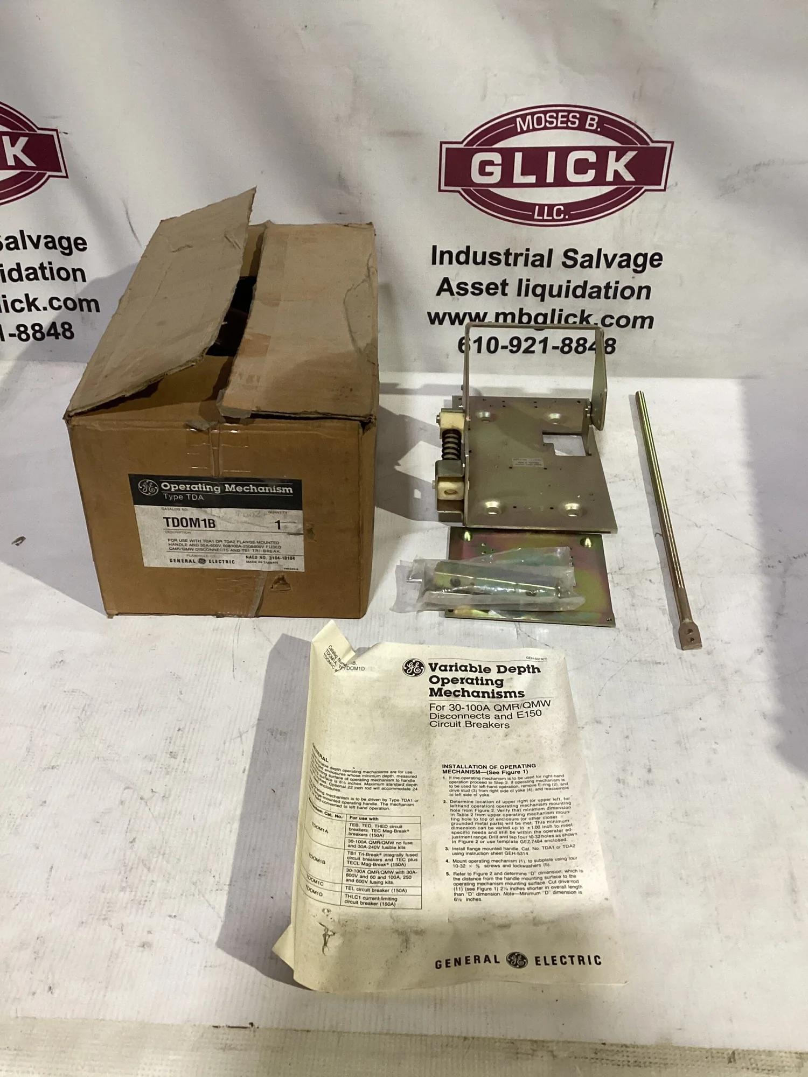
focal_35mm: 31
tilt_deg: -35.8
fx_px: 965
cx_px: 404
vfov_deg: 58.4
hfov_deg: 45.4
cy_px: 538
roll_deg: +1.7
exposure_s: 1/50
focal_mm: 3.3
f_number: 2.4
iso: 160
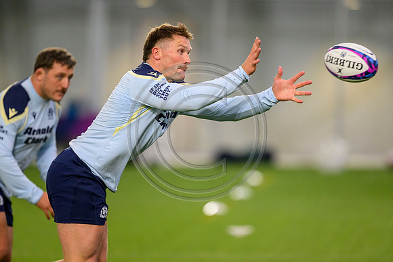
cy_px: 131
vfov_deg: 3.4
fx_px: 4367
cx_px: 196
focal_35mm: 400
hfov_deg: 5.2
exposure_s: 1/1250
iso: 5000
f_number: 3.2
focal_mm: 400
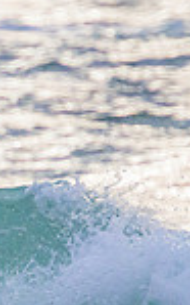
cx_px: -304
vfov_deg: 0.7
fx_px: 26372
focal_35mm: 3180
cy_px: 263
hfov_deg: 0.4
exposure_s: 1/2000
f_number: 11
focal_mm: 800
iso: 4000
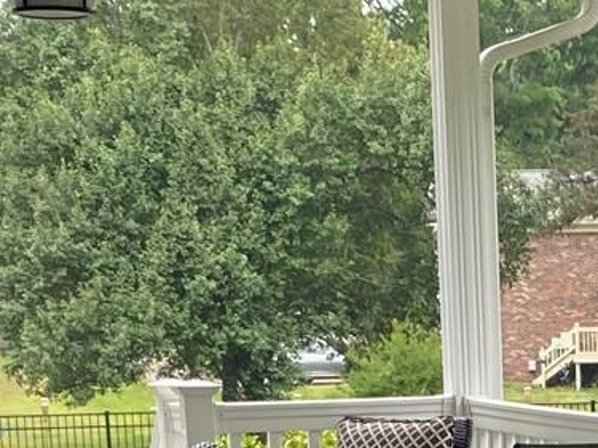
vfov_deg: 9.7
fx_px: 2452
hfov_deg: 13.6
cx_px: 686
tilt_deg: -14.5
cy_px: 888
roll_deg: +3.6
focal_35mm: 142
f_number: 1.8
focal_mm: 4.25
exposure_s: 1/252
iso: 32
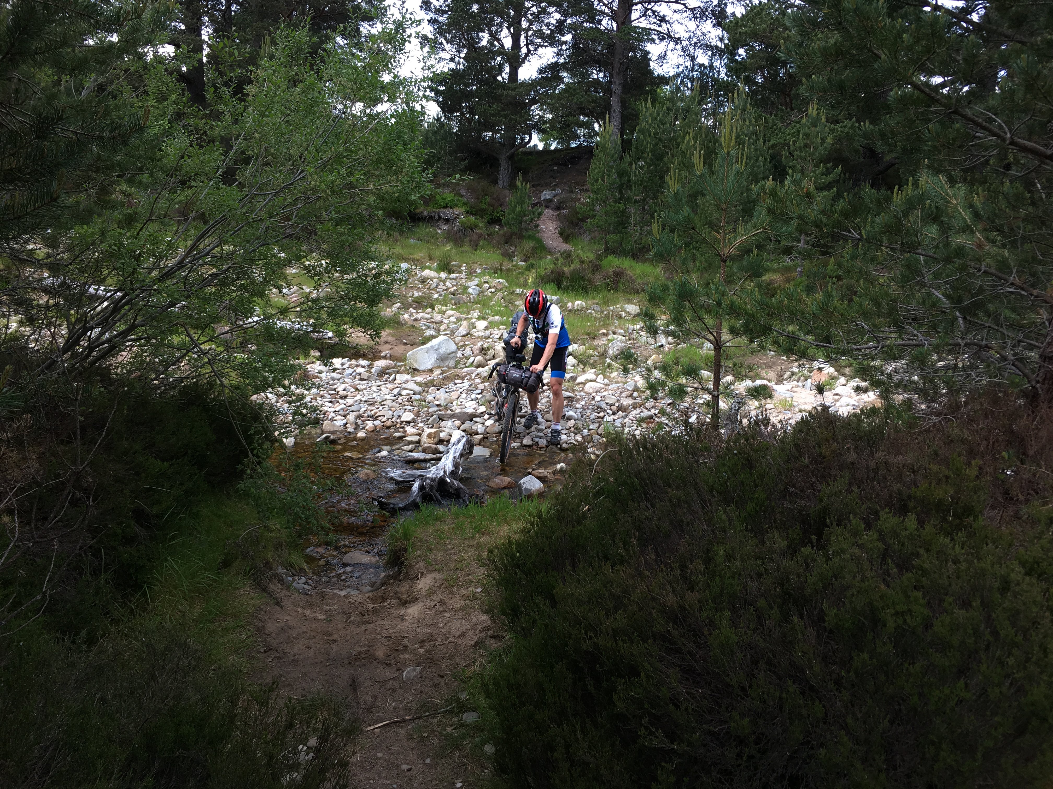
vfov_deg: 48.2
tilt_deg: -11.5
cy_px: 394
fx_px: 882
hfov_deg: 61.7
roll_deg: -1.5
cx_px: 526
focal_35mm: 29
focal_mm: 4.15
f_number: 2.2
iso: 25
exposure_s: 1/287
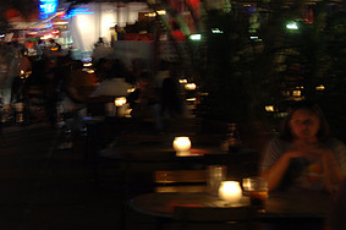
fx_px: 797
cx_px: 77
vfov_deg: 16.3
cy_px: 54
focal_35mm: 83
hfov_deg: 24.2
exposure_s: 1
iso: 200
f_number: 4
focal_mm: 27
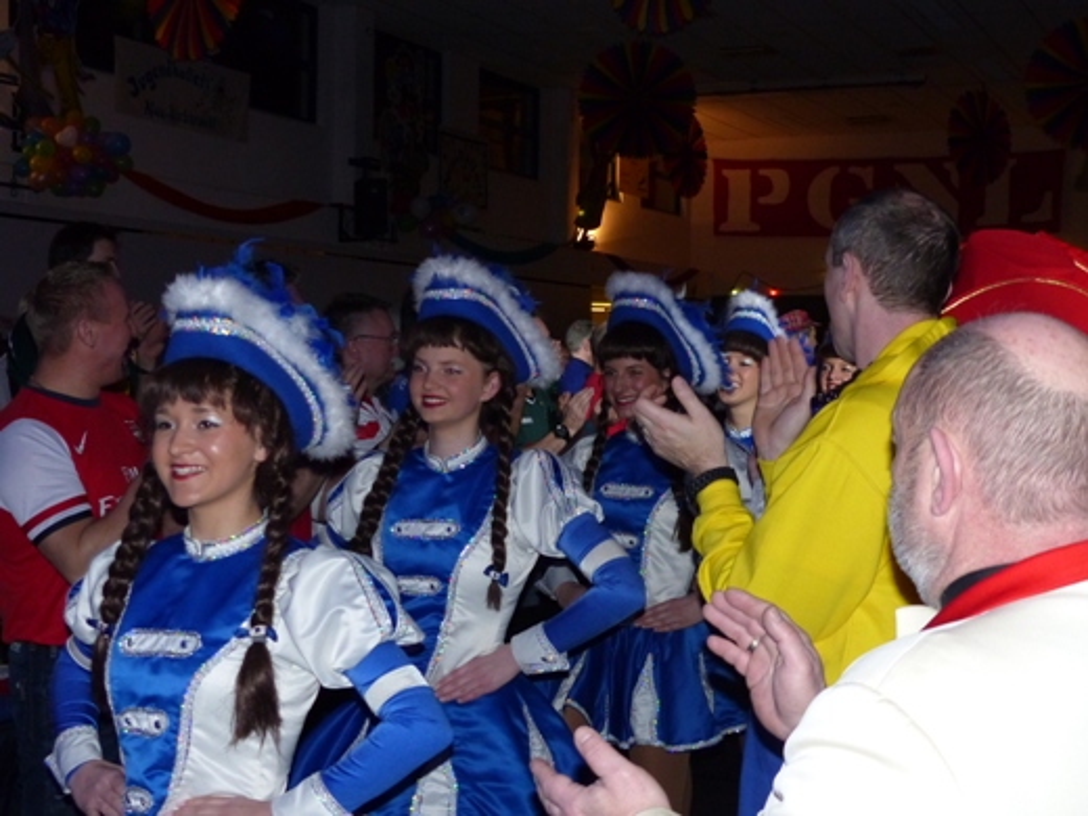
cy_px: 408
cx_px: 544
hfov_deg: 38.9
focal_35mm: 49
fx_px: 1540
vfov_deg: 29.7
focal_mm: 8.7
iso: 400
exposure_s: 1/80
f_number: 2.8
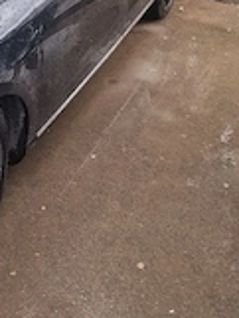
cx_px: -51
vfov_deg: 32.6
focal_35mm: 57
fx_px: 524
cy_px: 51
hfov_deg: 23.4
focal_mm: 6.4
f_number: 1.8
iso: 250
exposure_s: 1/100
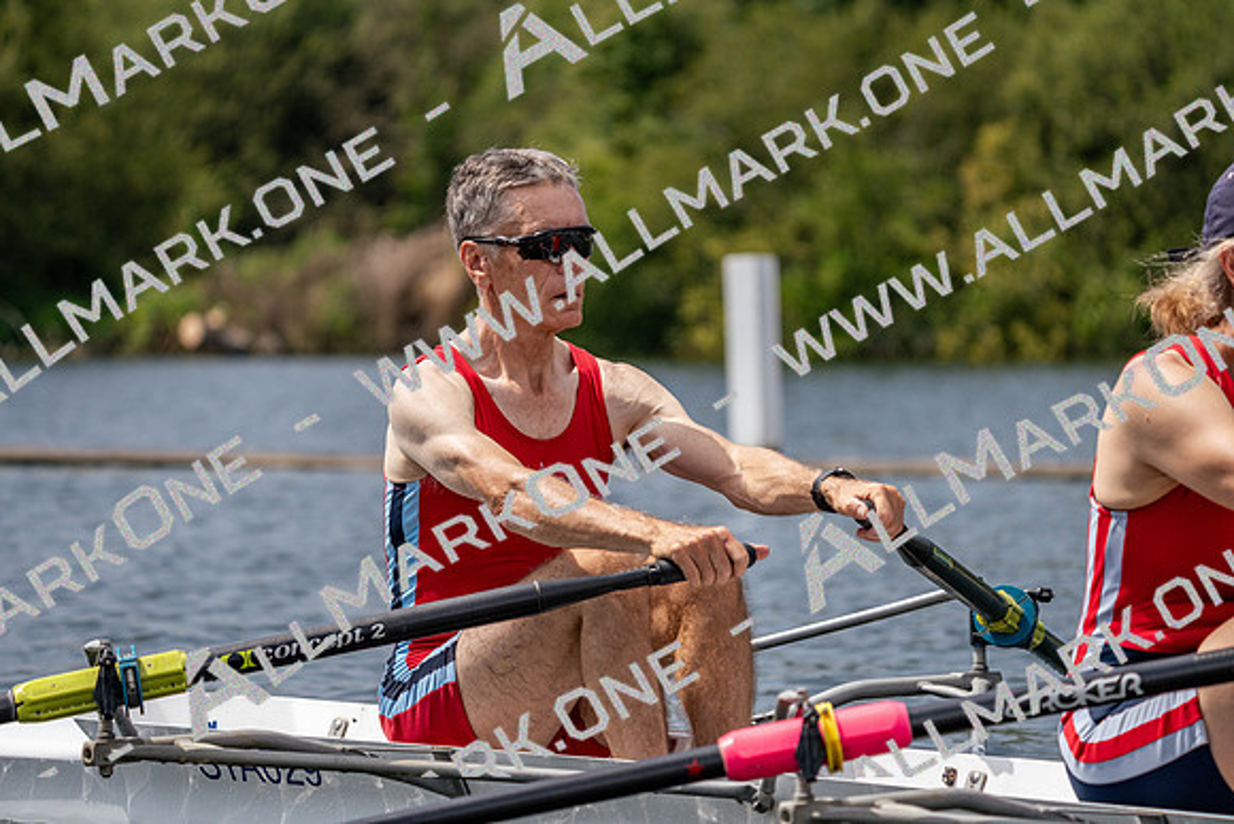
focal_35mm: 200
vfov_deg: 6.9
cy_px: 412
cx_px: 617
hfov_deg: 10.3
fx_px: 6857
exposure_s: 1/1600
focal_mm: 200
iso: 200
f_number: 5.6
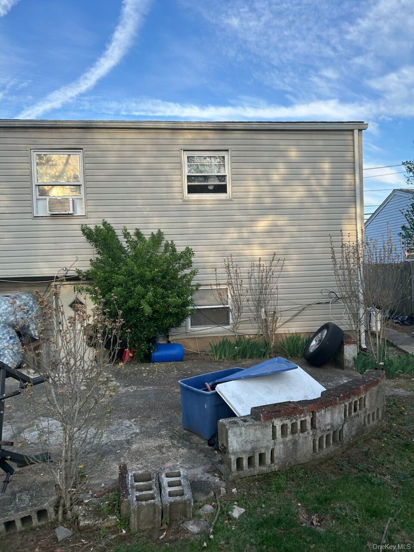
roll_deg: +0.7
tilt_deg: +0.6
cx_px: 207
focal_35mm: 26
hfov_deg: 53.1
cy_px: 276
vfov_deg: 67.3
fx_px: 415
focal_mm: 5.7
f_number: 1.5
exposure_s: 1/957
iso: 50
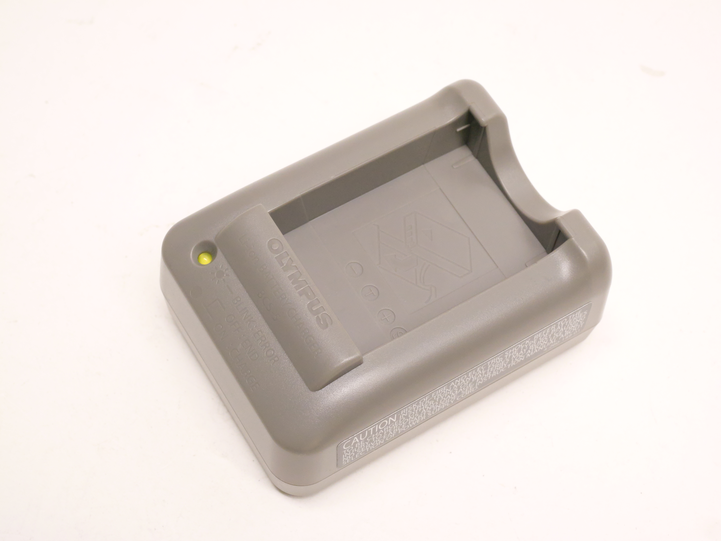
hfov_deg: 32.2
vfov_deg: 24.4
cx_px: 360
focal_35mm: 60
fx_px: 1250
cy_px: 270
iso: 3200
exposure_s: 1/100
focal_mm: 30
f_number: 8
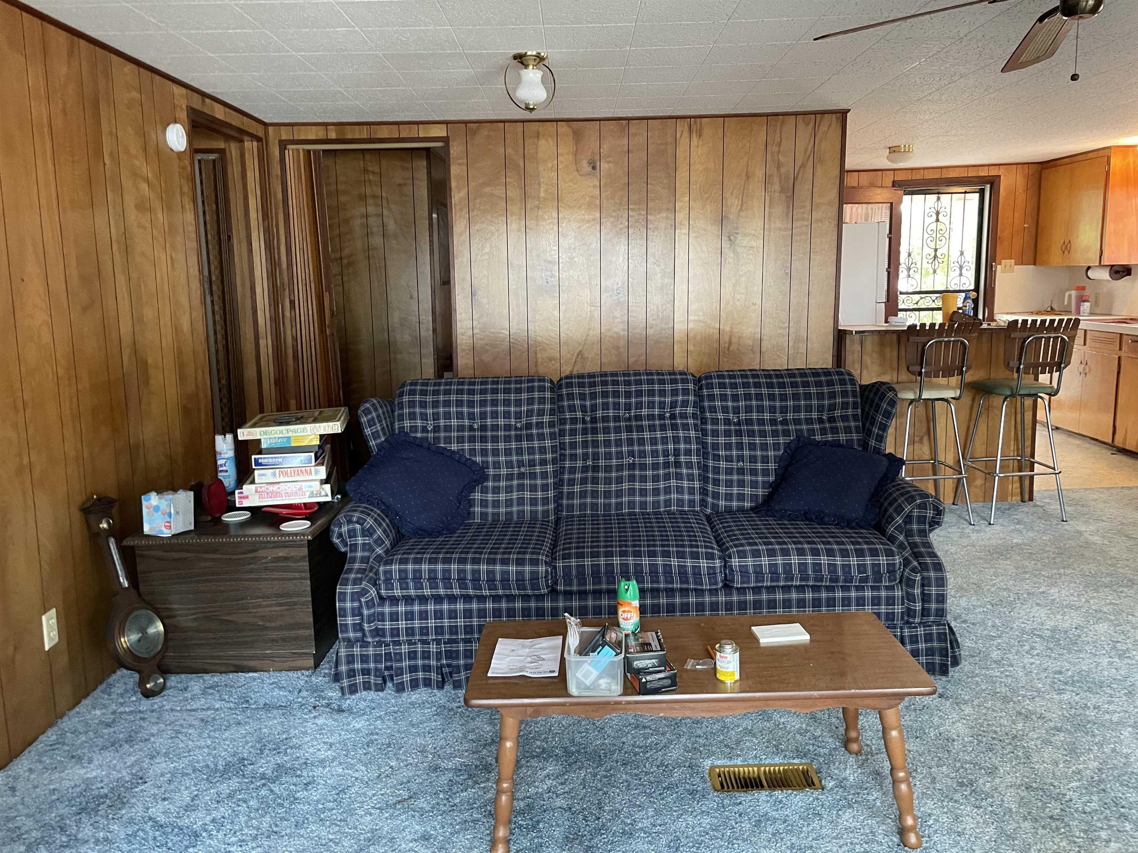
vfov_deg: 53.1
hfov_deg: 67.3
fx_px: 855
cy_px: 426
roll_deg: +0.1
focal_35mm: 26
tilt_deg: -8.5
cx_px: 569
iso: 400
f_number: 1.6
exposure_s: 1/40
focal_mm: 4.2
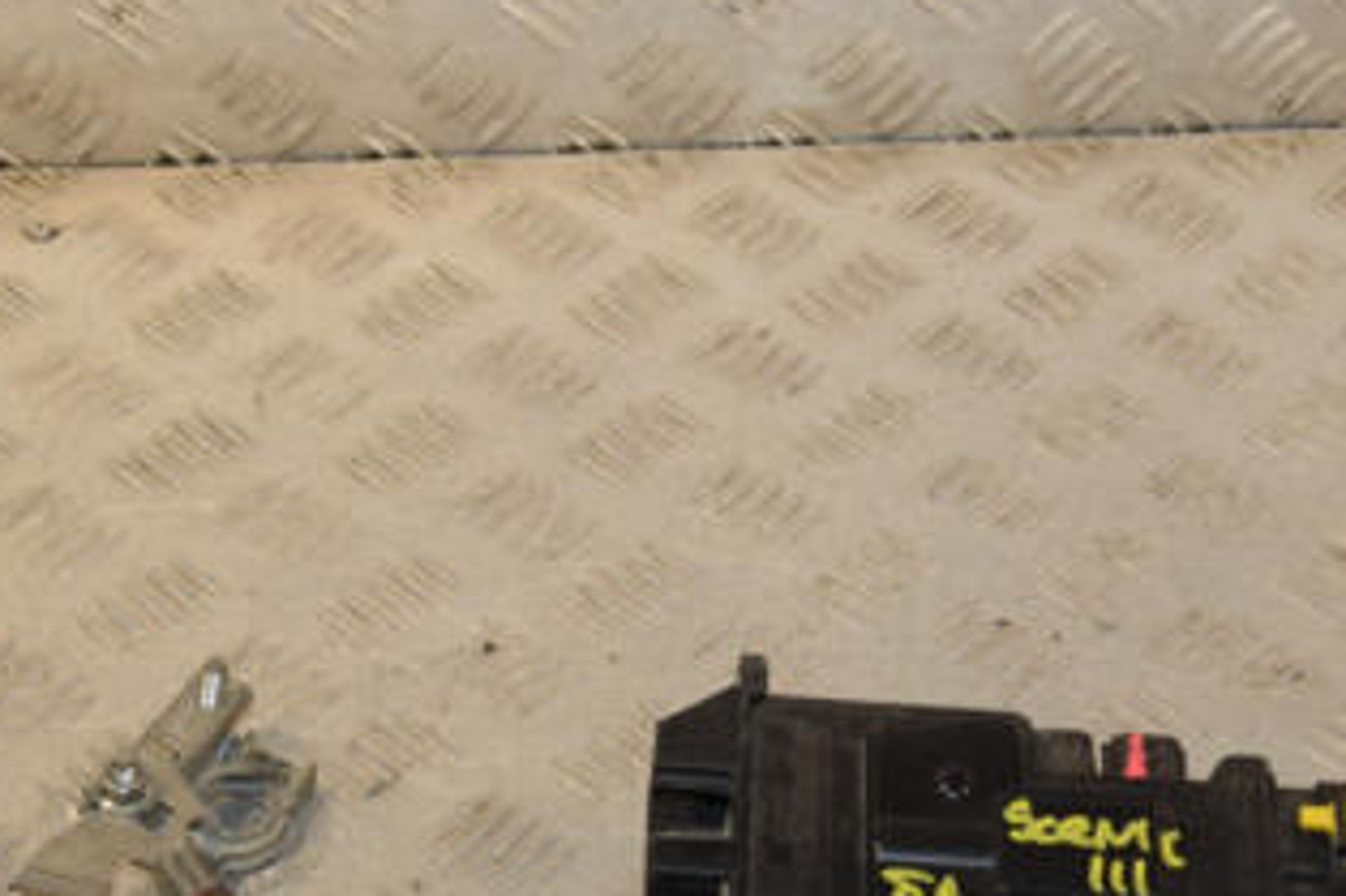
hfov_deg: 23.5
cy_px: 733
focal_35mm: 86
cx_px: 952
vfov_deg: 15.8
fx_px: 3214
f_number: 8
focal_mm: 30
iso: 800
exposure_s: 1/200
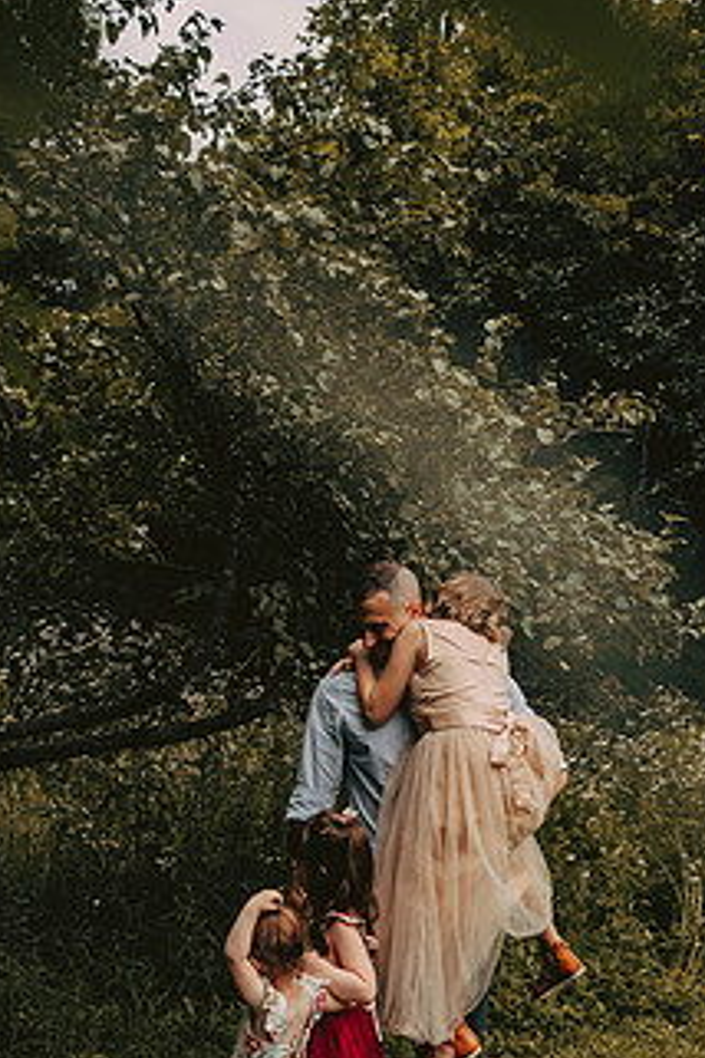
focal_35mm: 56
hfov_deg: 24.2
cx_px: 352
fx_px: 1645
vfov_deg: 35.2
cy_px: 725
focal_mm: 40
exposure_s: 1/1000
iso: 200
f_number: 2.8
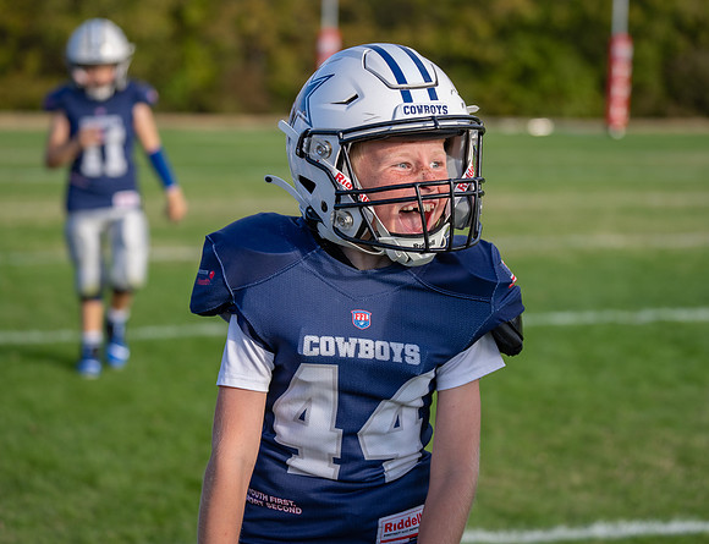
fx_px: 1940
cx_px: 366
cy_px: 249
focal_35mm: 94
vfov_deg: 16.0
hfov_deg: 20.7
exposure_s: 1/1250
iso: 160
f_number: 2.8
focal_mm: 70
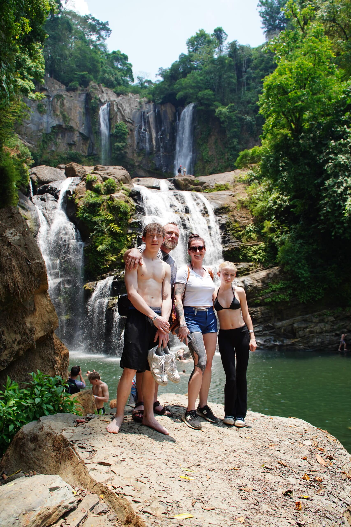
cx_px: 176
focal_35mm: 30
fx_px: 439
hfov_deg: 43.6
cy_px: 264
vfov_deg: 61.9
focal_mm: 30
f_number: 4.5
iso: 250
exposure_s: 1/1000
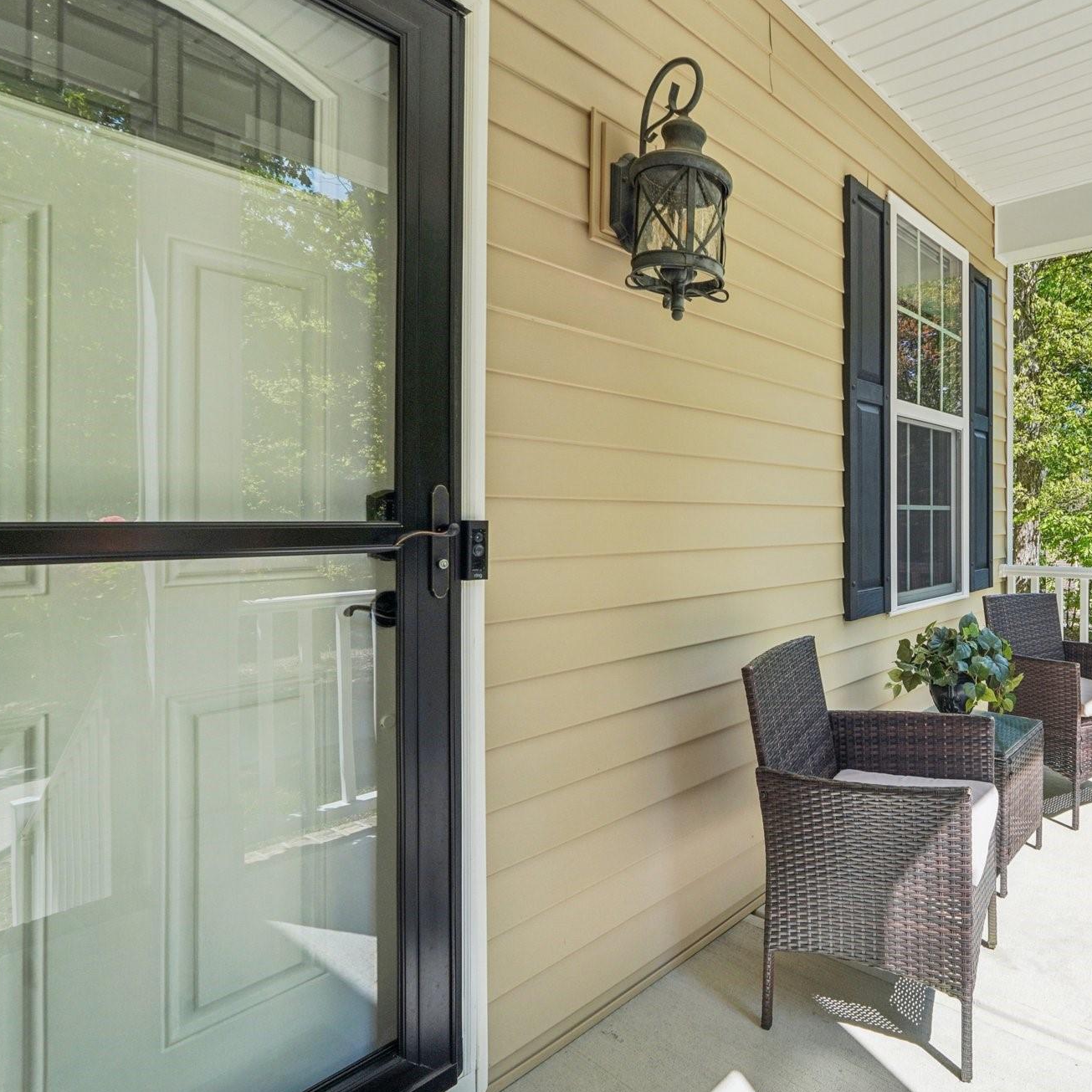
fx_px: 714
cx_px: 821
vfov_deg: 74.8
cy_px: 528
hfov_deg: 69.8
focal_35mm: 20
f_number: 8
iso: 100
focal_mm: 10
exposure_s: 1/60
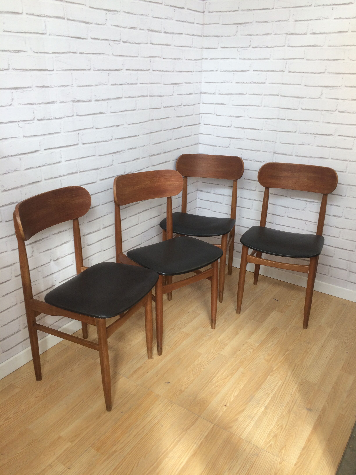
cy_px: 238
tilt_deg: -24.4
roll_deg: +0.4
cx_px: 178
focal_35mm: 29
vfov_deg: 61.7
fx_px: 398
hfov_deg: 48.2
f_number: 2.2
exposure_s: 1/100
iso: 40
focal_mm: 4.15
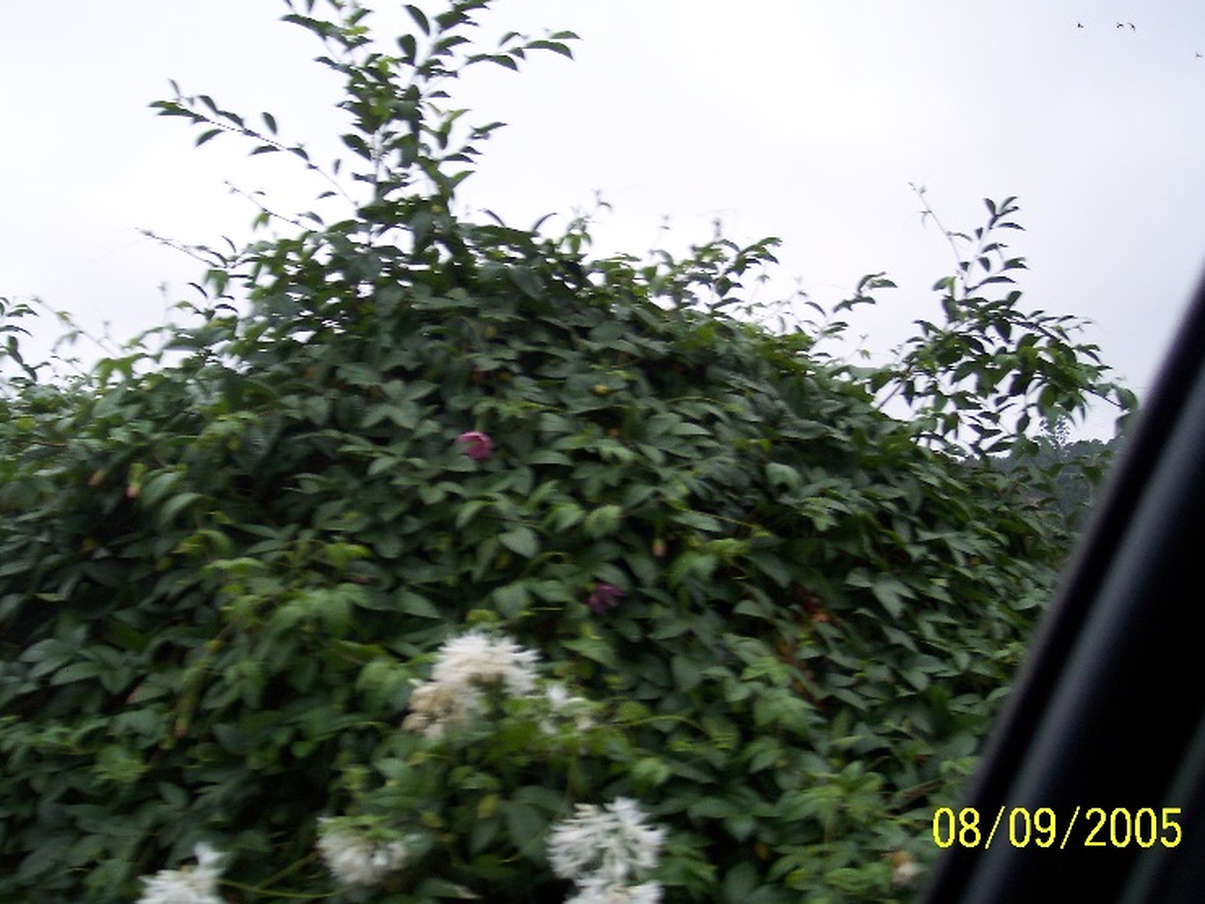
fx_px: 1427
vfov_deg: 35.1
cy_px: 462
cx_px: 598
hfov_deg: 45.8
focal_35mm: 41
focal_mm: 8
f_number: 2.8
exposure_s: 1/700
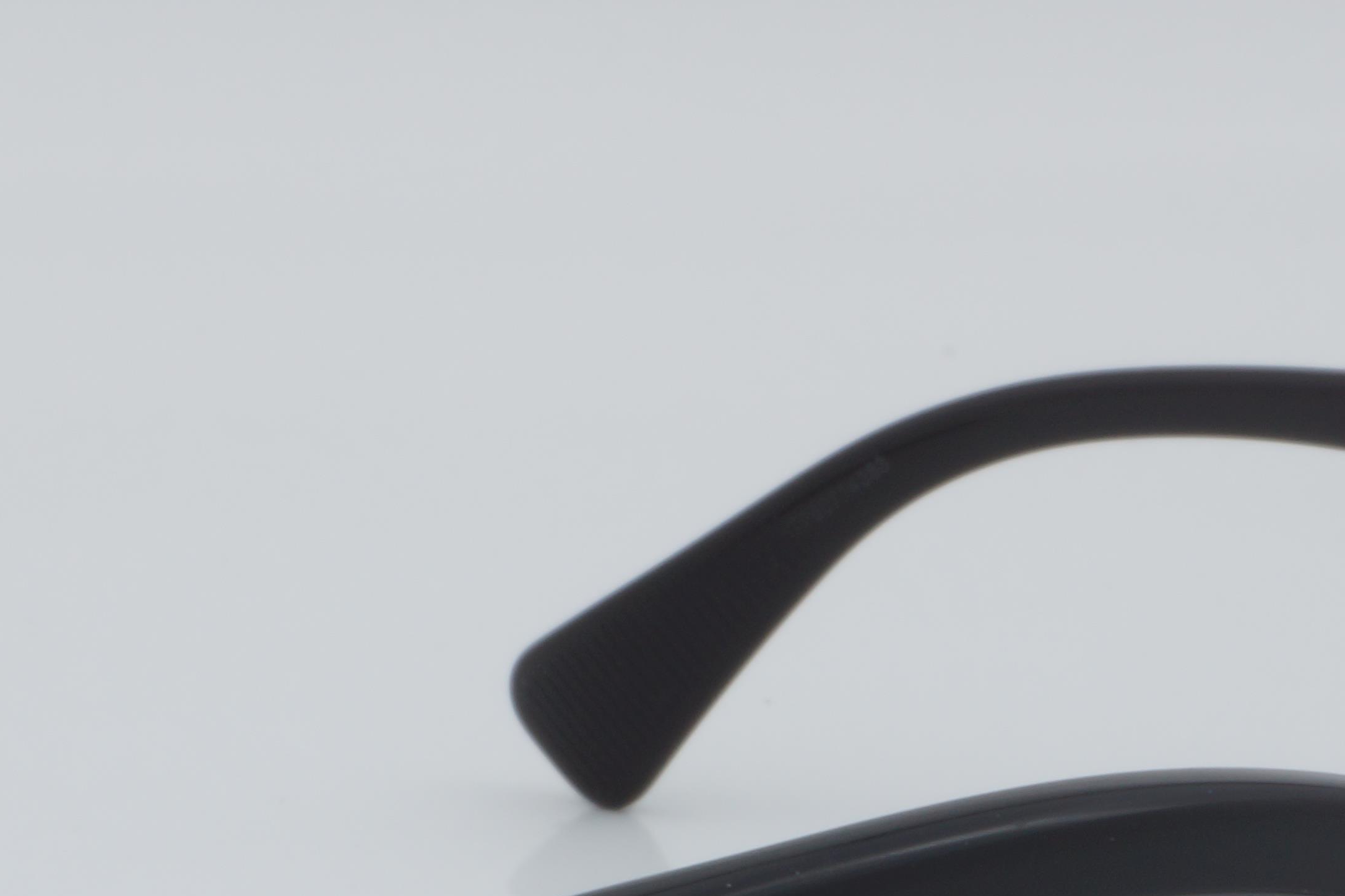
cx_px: 627
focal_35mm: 186
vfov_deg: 7.3
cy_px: 1087
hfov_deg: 11.0
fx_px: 6963
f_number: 32
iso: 100
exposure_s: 1/3
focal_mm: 45
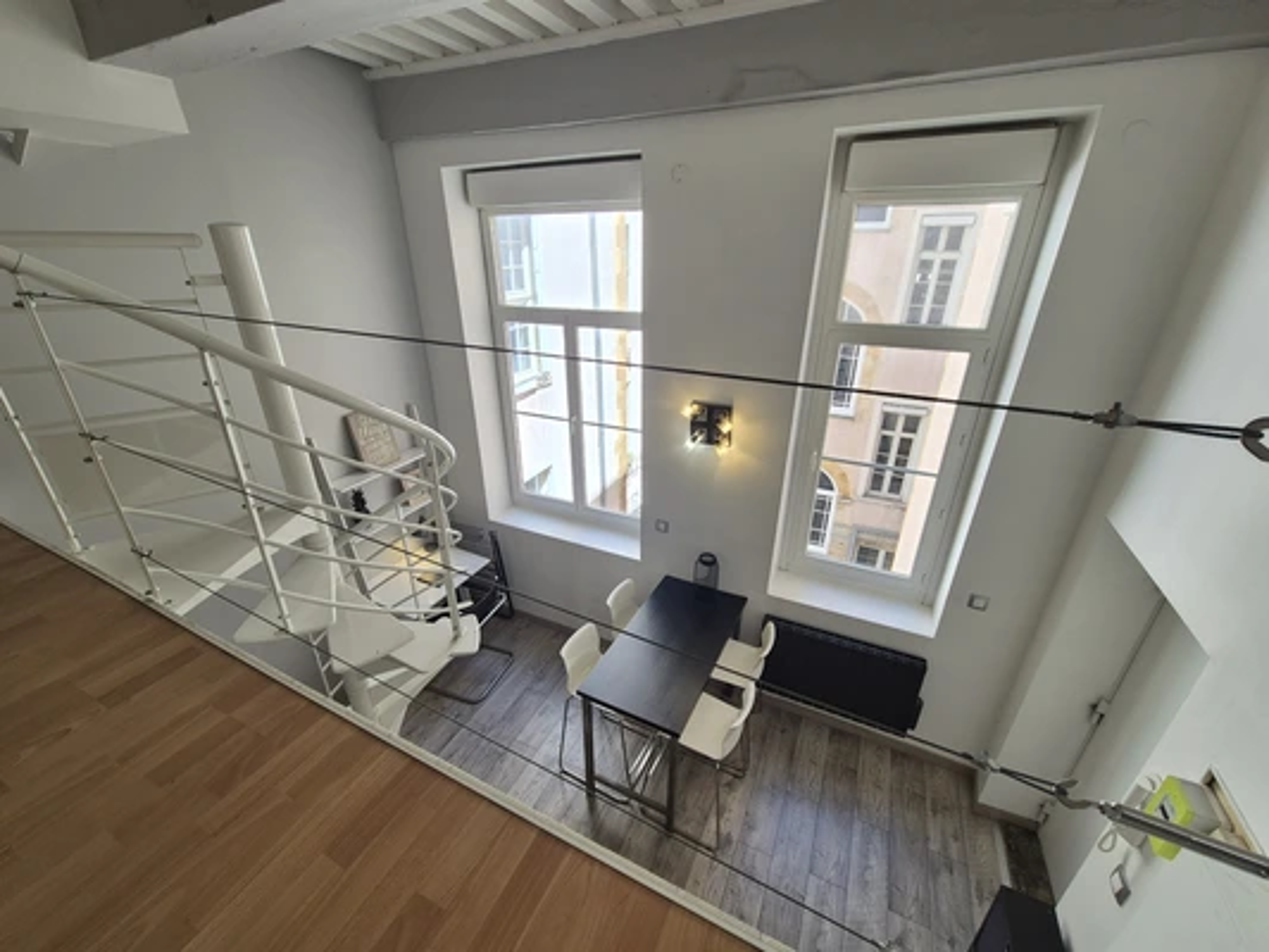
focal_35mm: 13
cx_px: 634
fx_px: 477
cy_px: 476
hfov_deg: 106.2
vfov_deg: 89.9
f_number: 2.2
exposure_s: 1/100
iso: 64
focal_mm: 2.2
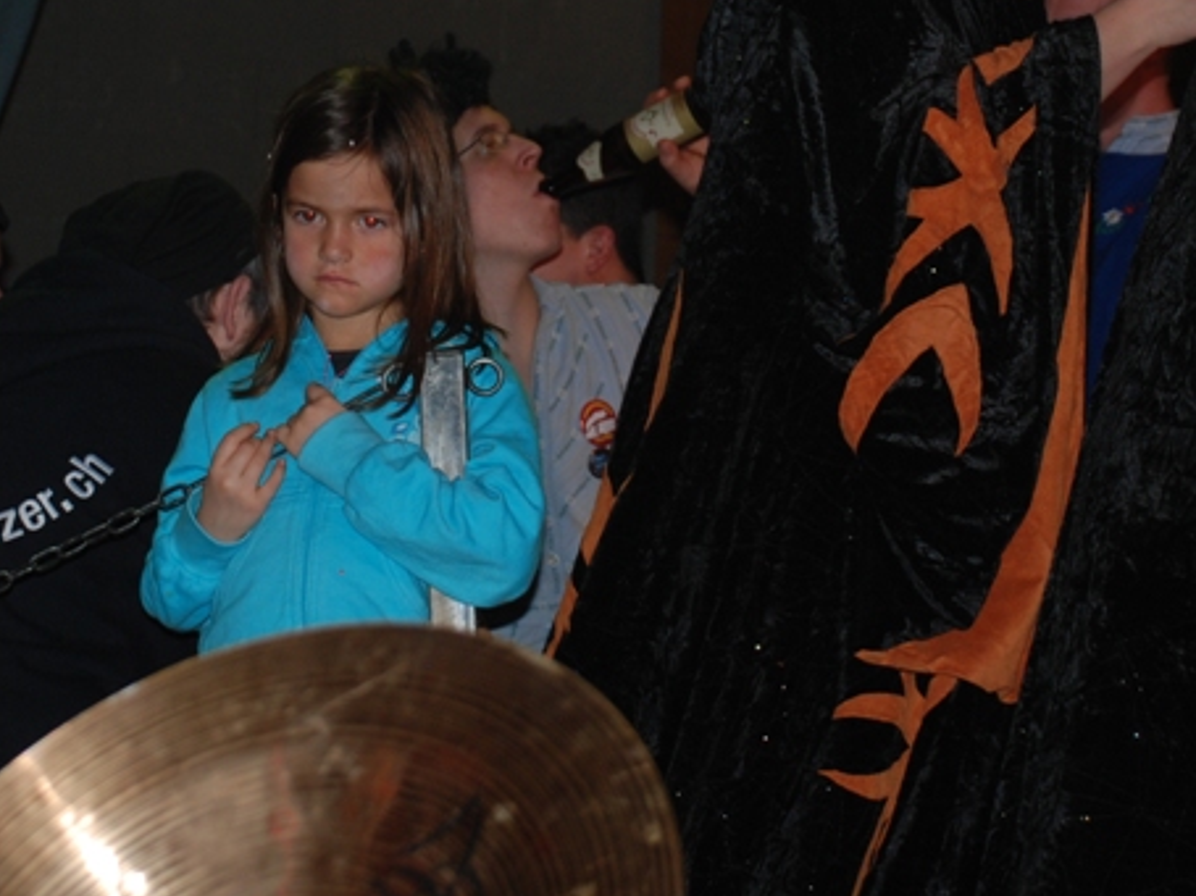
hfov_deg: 15.2
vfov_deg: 11.3
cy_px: 120
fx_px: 4490
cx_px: 576
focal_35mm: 130
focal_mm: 40
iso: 200
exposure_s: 1/60
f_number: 4.5
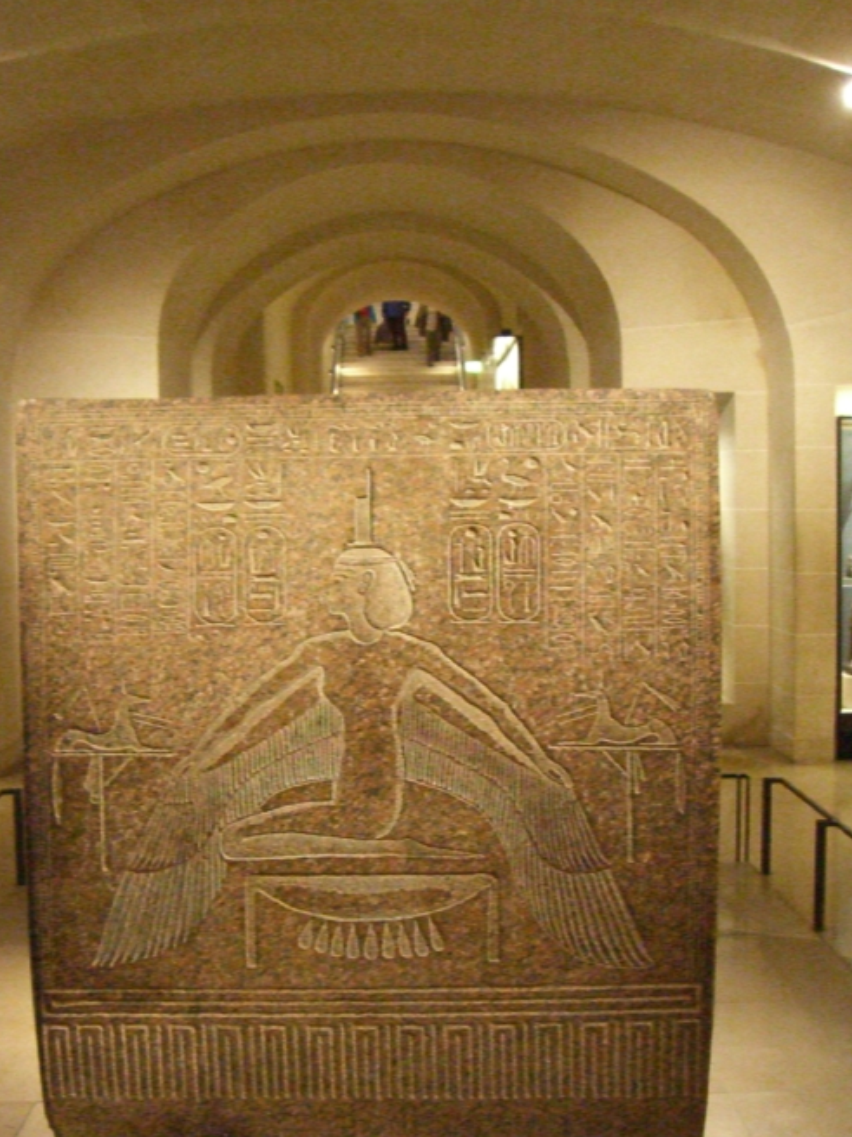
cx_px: 404
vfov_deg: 36.6
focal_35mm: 52
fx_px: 1707
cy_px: 729
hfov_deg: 28.0
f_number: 2.7
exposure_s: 1/15
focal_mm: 6.2
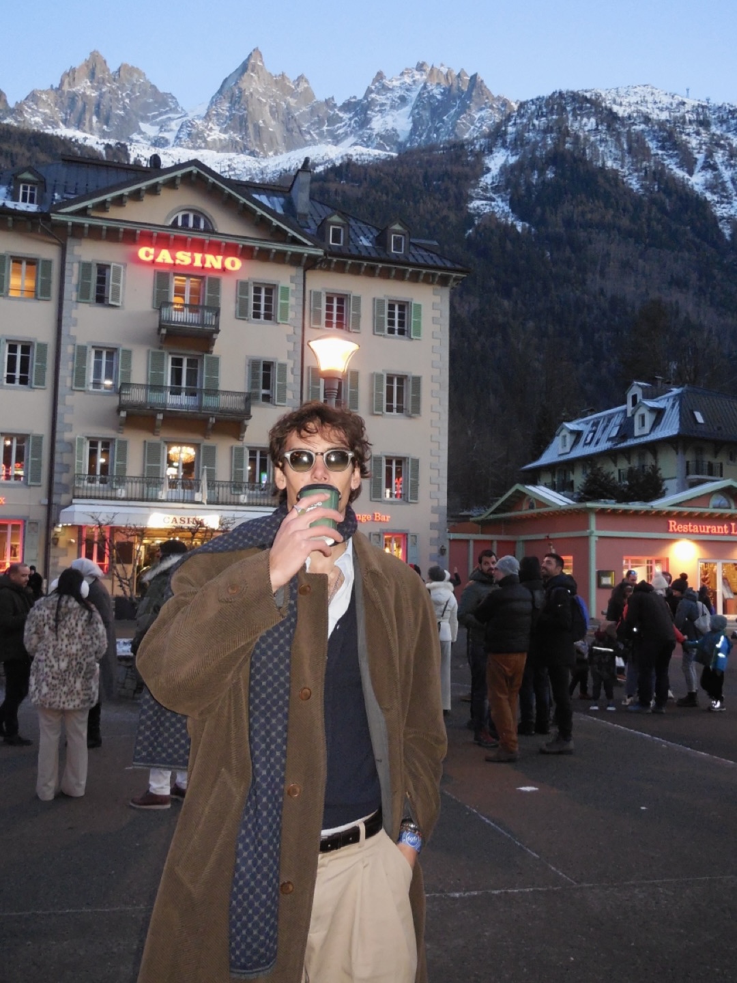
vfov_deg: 54.0
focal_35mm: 34
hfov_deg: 41.8
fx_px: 965
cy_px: 492
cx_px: 368
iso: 800
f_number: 3.4
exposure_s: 1/30
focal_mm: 6.1
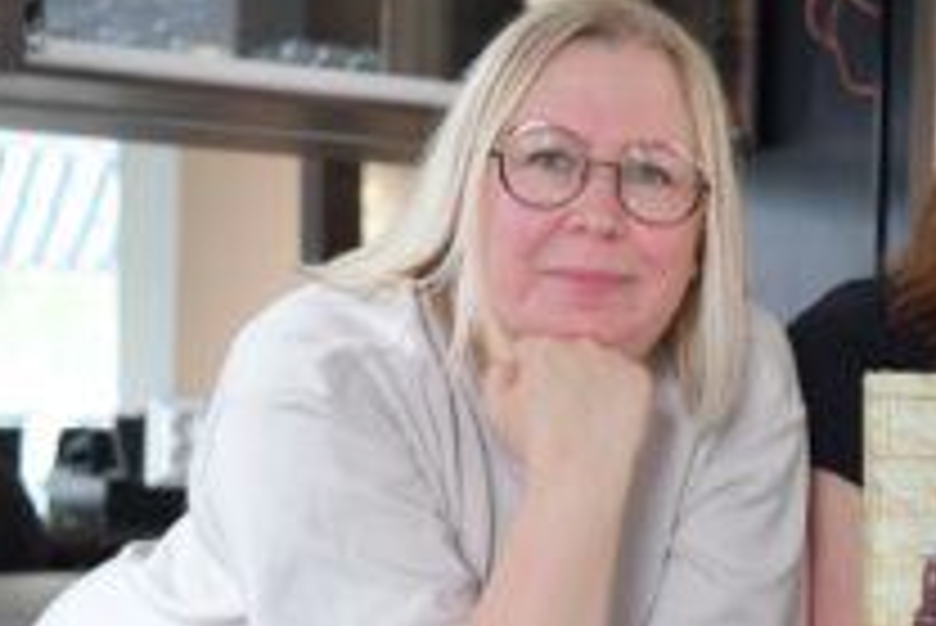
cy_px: 511
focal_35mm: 98
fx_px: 2550
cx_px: 801
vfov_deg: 13.9
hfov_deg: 20.5
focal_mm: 34
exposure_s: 1/40
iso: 640
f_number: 3.2
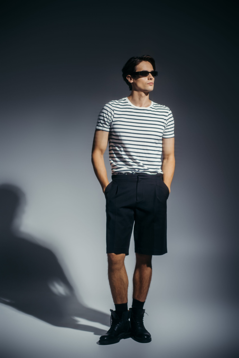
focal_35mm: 50
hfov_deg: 27.0
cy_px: 179
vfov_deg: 39.6
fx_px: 498
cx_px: 120
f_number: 2.5
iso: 500
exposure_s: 1/400
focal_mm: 50
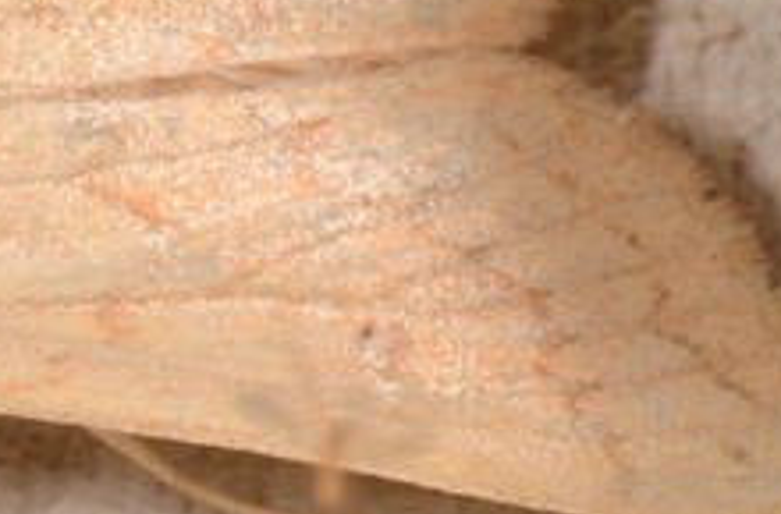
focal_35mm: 460
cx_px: -92
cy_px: 53
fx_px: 9940
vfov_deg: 3.0
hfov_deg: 4.5
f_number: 25
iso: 100
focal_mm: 85
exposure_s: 1/60
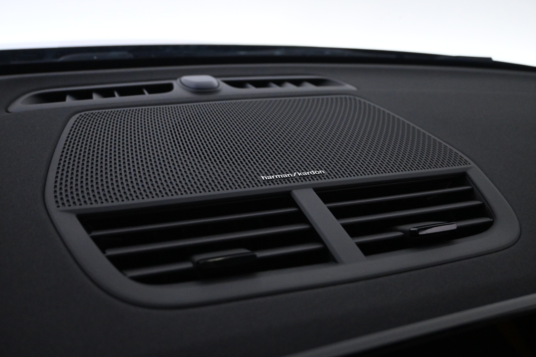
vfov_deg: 43.6
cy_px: 178
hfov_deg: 61.9
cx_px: 268
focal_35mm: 30
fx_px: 447
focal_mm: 20
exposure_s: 1/100
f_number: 3.8
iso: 3200
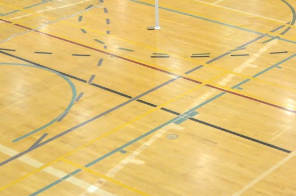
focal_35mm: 93
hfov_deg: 21.4
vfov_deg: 13.9
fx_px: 763
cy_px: -75
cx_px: 277
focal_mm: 20
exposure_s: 1/80
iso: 1600
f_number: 5.6
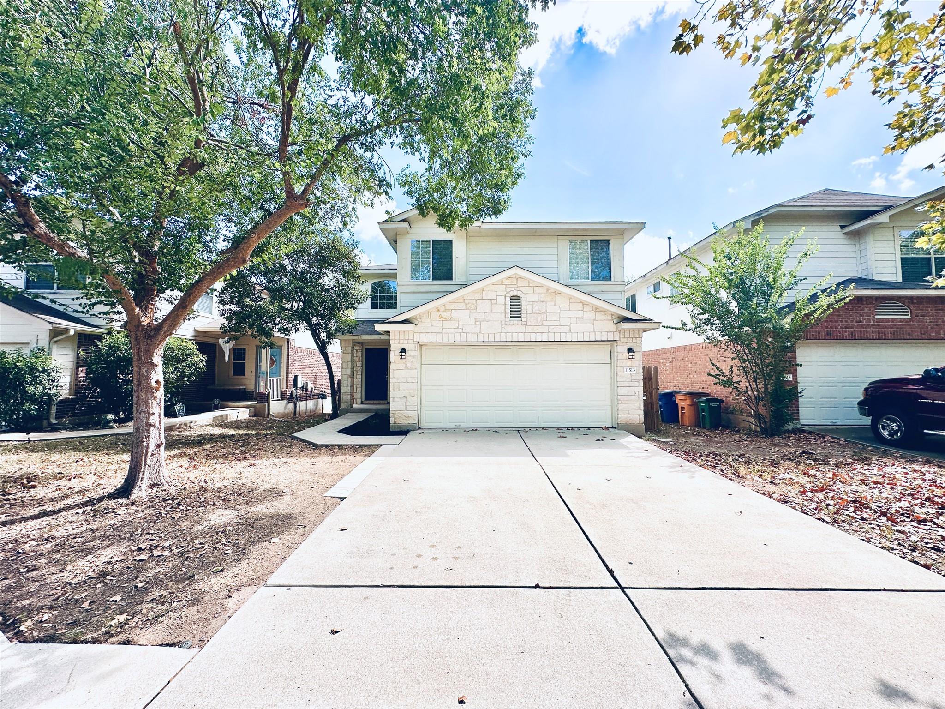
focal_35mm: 14
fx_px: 382
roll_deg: +0.8
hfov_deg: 102.1
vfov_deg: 85.7
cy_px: 354
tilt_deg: +3.6
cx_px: 472
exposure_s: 1/1062
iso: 50
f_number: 2.2
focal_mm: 2.22
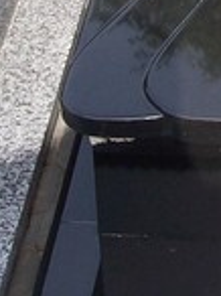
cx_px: 310
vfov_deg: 11.3
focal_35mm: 169
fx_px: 1443
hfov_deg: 8.6
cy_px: -129
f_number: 5.6
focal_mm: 5.6
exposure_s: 1/350
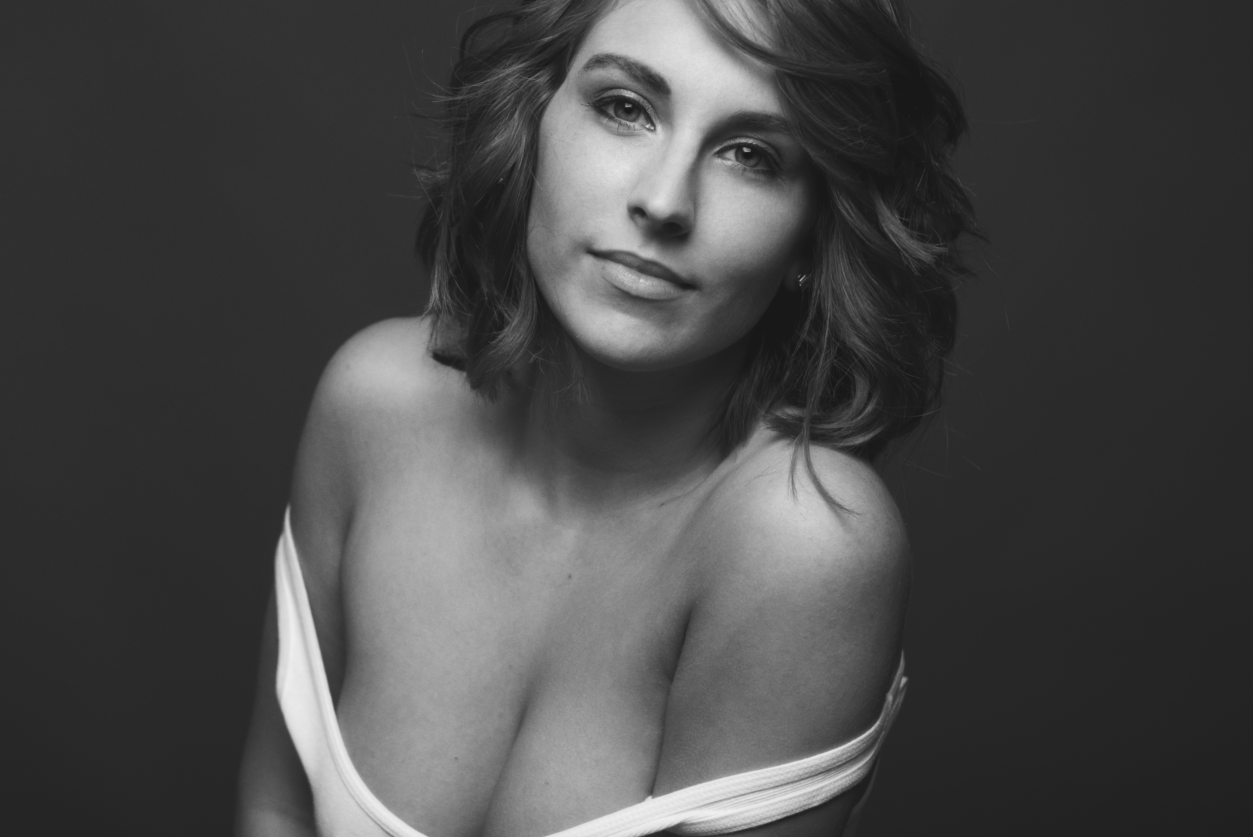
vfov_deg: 15.9
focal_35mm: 86
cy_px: 408
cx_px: 519
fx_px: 2994
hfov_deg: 23.6
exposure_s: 1/200
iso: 100
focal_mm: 70
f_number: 5
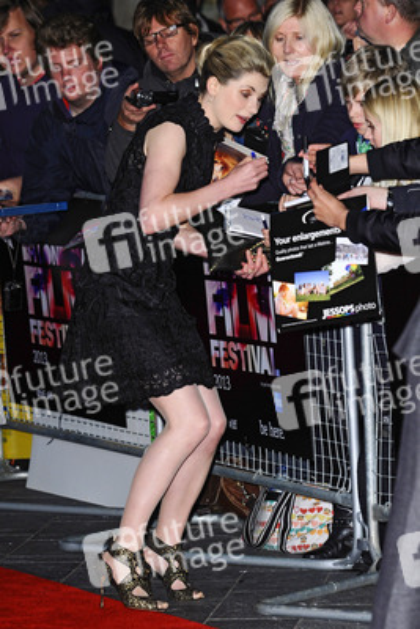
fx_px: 3409
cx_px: 210
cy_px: 314
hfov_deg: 7.0
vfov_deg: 10.5
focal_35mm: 195
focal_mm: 130
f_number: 4.5
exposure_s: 1/200
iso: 320
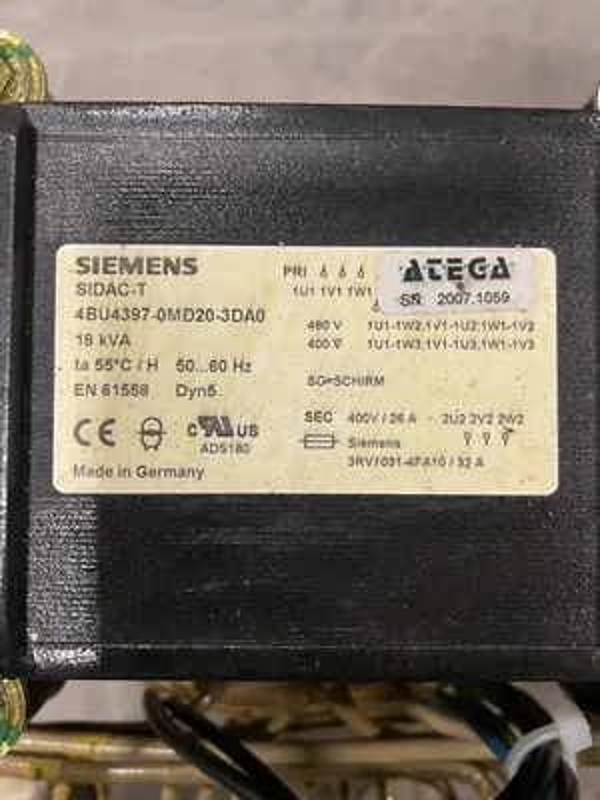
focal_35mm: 26
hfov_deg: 53.1
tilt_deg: -88.1
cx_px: 300
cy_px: 400
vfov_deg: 67.3
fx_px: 601
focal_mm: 4.2
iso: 200
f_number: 1.6
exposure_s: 1/60
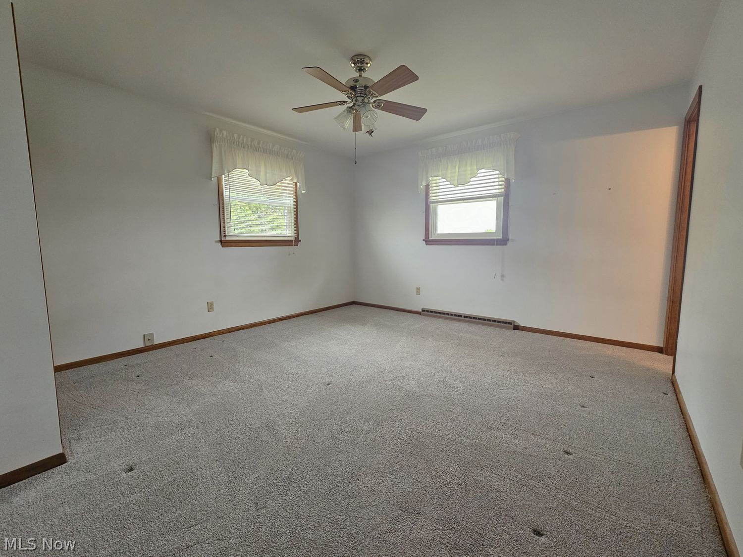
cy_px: 278
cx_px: 372
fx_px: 279
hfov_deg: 106.2
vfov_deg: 89.9
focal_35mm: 13
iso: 125
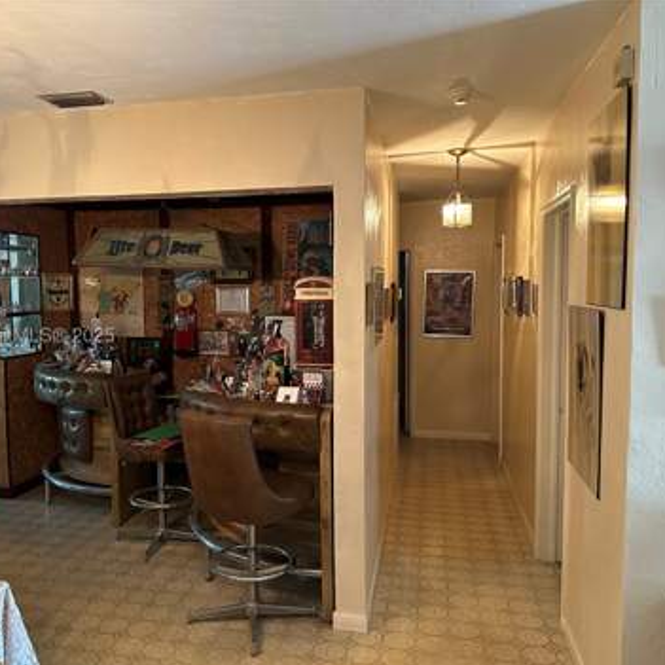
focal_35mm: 29
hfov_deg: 55.4
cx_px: 282
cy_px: 339
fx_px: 630
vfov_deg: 55.6
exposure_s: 1/60
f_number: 1.78
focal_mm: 6.86
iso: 500
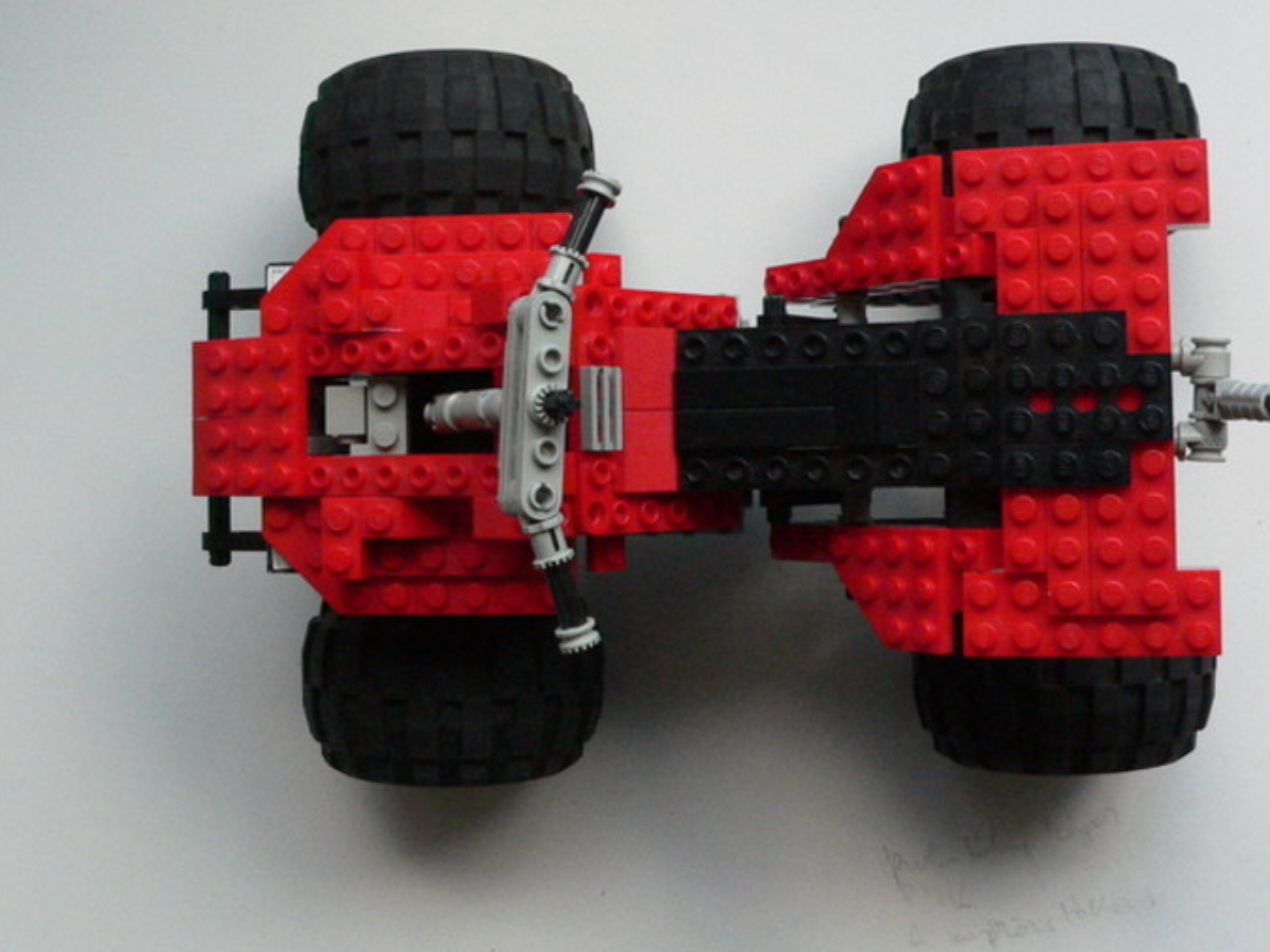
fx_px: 1761
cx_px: 760
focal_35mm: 48
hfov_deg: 39.5
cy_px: 389
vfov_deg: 30.2
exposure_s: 1/250
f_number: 4
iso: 400
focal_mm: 6
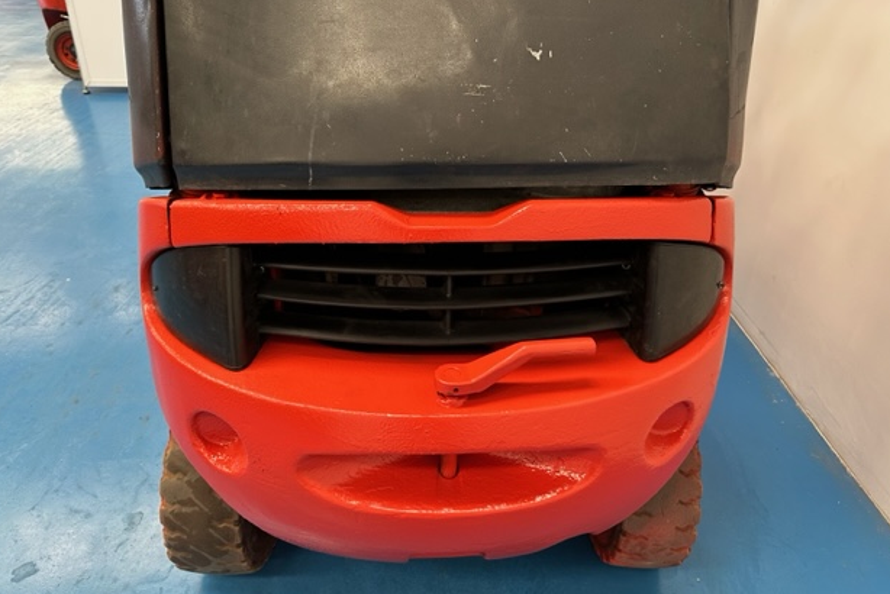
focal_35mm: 26
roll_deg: -1.6
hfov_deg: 69.4
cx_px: 448
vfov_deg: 49.5
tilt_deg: -29.8
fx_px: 643
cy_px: 269
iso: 200
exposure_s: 1/121
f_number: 1.78
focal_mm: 6.86
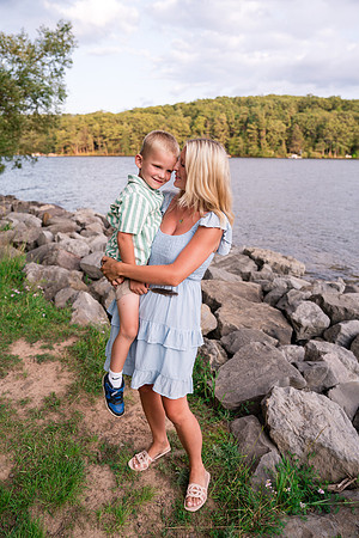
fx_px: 389
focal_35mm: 26
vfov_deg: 69.4
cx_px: 180
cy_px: 269
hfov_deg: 49.6
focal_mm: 26
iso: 200
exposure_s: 1/400
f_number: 3.2
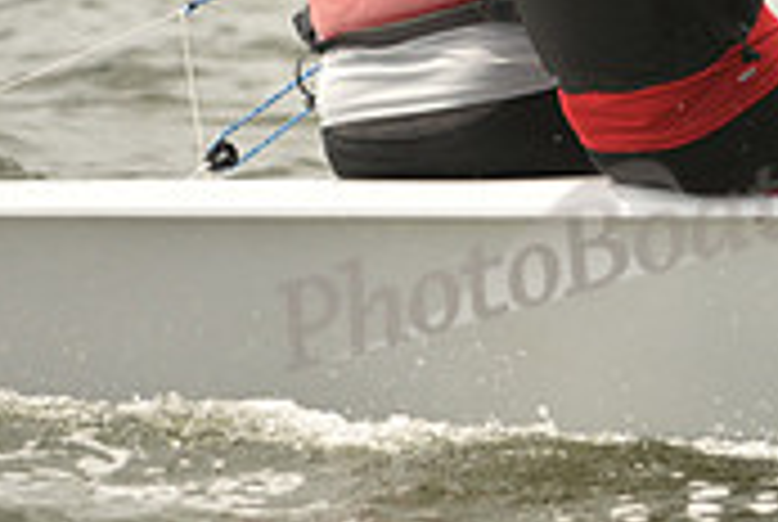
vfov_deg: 1.4
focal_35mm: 971
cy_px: -43
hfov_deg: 2.1
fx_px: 21020
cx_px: 1147
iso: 320
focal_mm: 290
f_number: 5.6
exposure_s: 1/1600
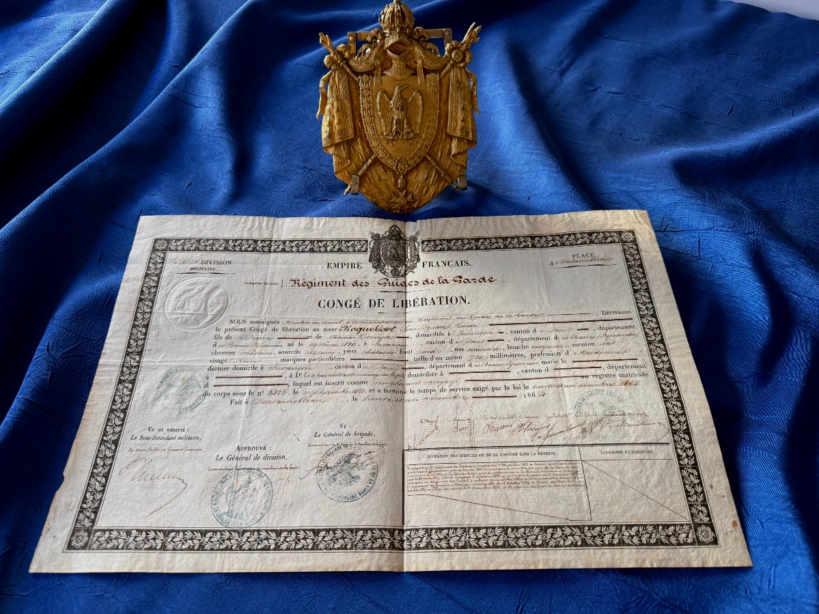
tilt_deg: -53.8
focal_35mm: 24
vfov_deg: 56.8
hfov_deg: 71.6
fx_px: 568
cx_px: 410
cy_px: 307
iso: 200
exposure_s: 1/71
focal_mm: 6.76
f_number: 1.78
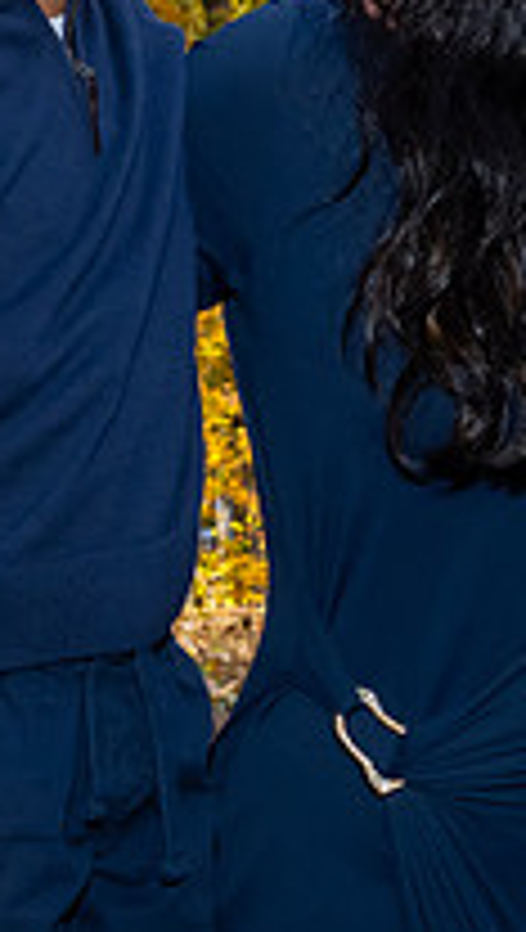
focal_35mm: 175
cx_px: 984
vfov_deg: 12.2
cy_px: 211
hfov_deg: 6.8
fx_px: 4323
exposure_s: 1/250
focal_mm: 32
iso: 800
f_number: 8
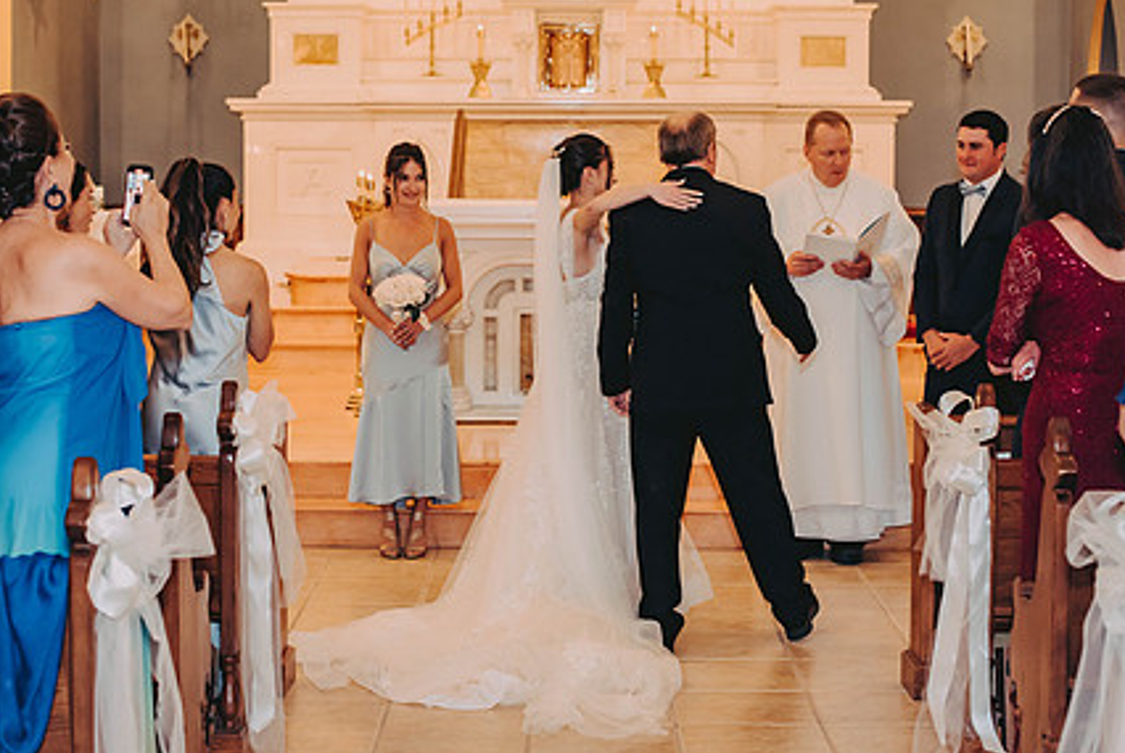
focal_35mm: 68
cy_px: 252
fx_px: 2127
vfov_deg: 20.0
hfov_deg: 29.6
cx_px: 526
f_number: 2.8
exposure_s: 1/125
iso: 800
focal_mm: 50
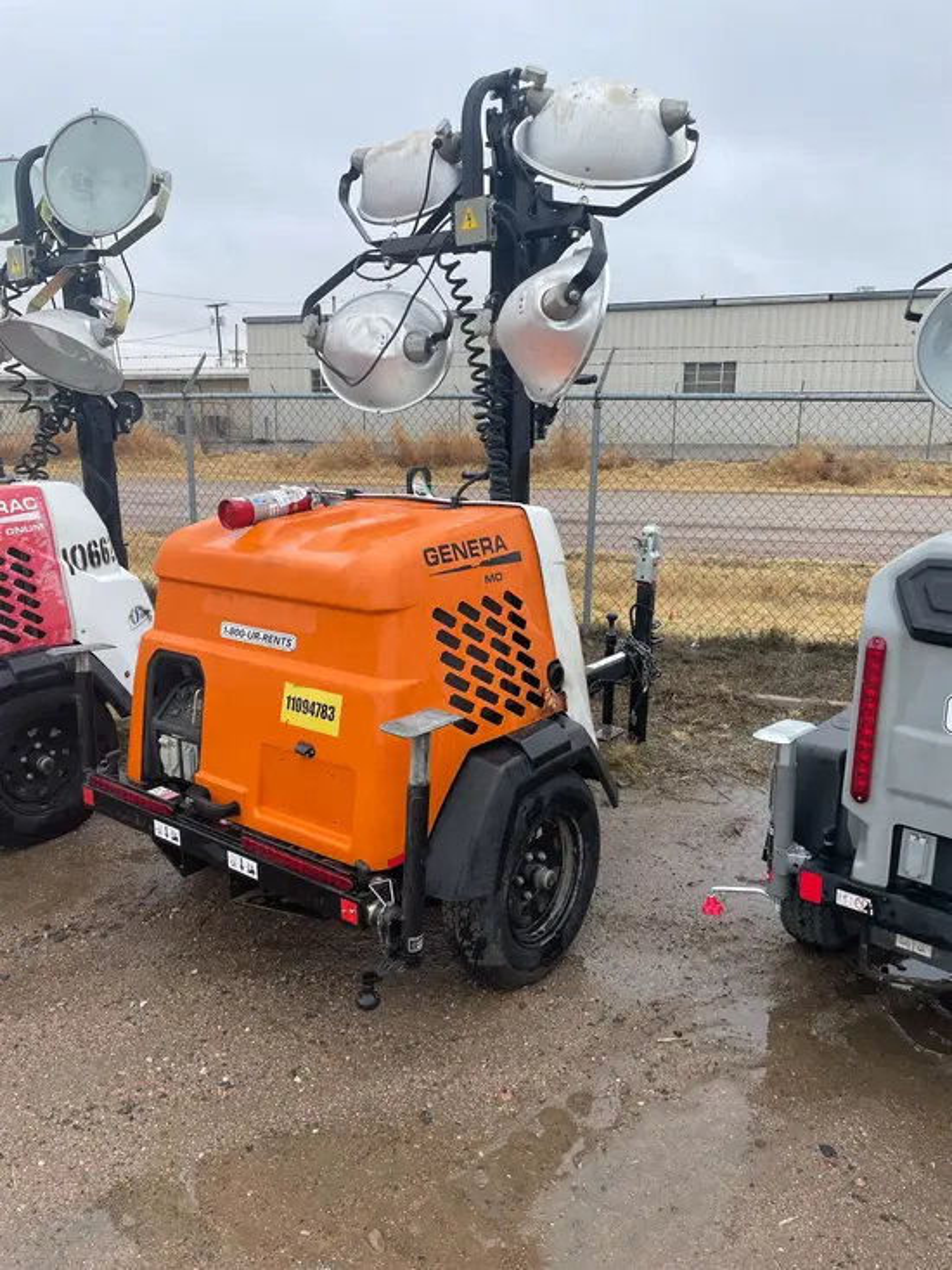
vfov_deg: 67.3
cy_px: 635
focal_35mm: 26
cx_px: 476
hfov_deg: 53.1
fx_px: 953
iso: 50
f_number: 1.6
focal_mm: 4.2
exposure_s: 1/1052
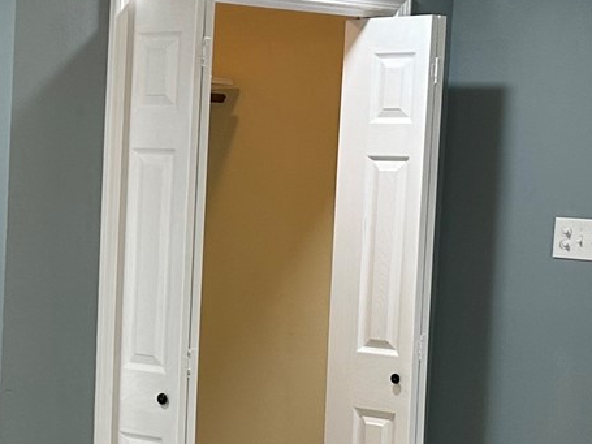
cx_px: -204
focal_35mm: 108
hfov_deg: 17.0
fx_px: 1847
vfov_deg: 13.7
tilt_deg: -4.2
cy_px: 294
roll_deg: -1.3
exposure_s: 1/60
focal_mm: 6.86
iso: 125
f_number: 1.78
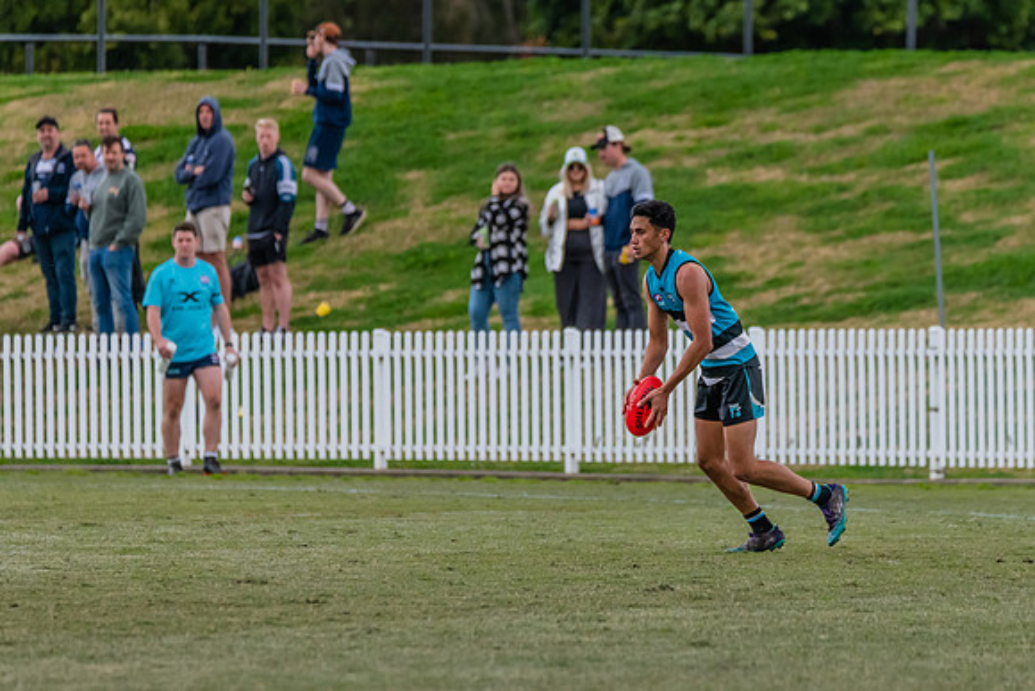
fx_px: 12280
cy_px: 408
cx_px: 550
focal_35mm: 427
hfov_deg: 4.8
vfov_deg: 3.2
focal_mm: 360
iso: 2200
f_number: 6
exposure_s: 1/1600
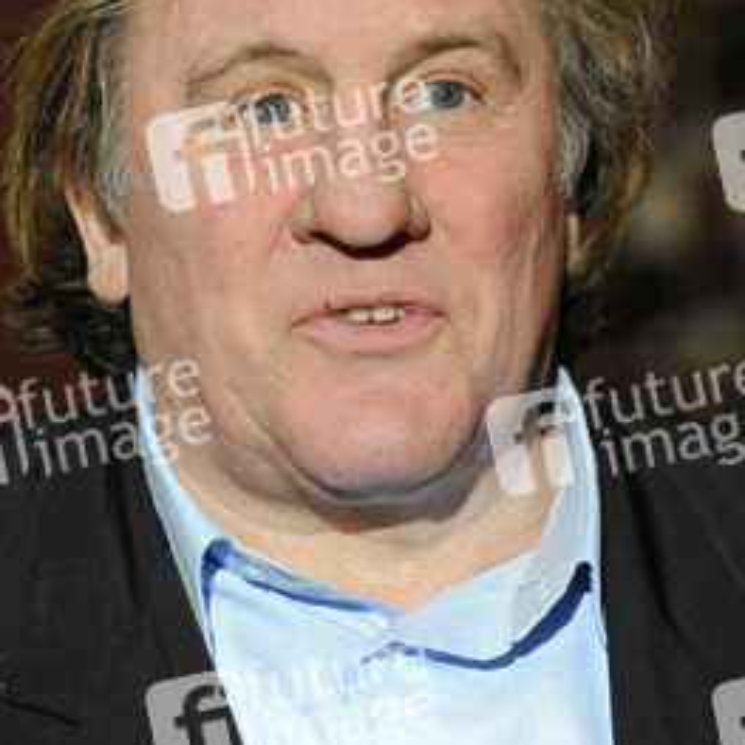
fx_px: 4091
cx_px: 374
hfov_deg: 10.4
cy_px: 286
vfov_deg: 10.4
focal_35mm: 168
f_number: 6.3
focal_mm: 130
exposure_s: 1/160
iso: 4000
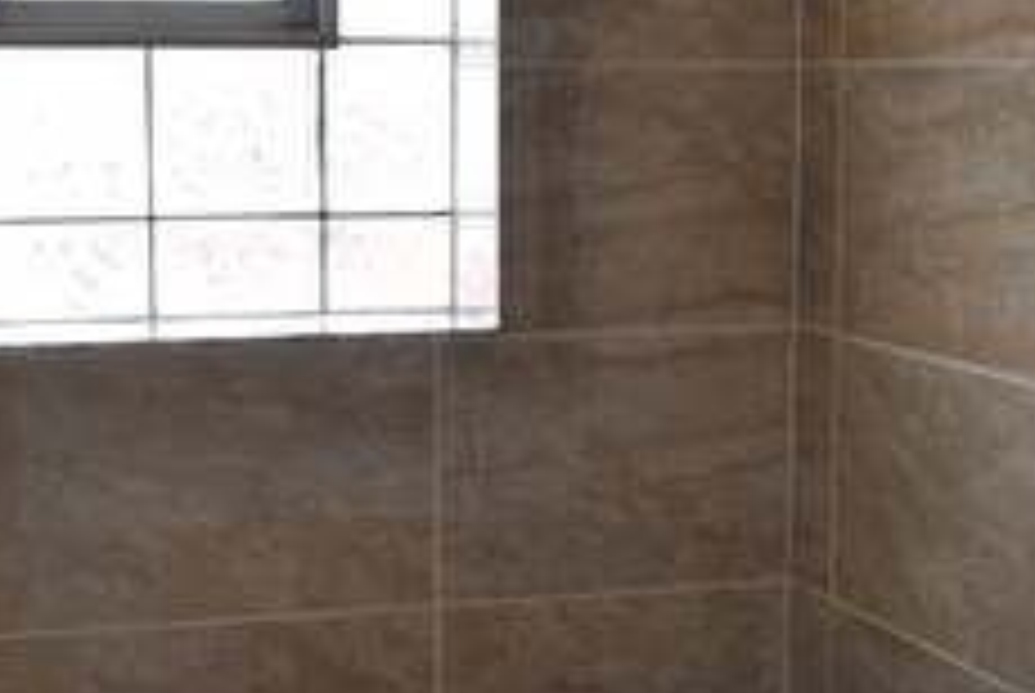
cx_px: 531
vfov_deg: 18.2
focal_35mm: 75
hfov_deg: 27.0
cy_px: 333
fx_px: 2159
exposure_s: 1/30
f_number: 3.5
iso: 220
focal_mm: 18
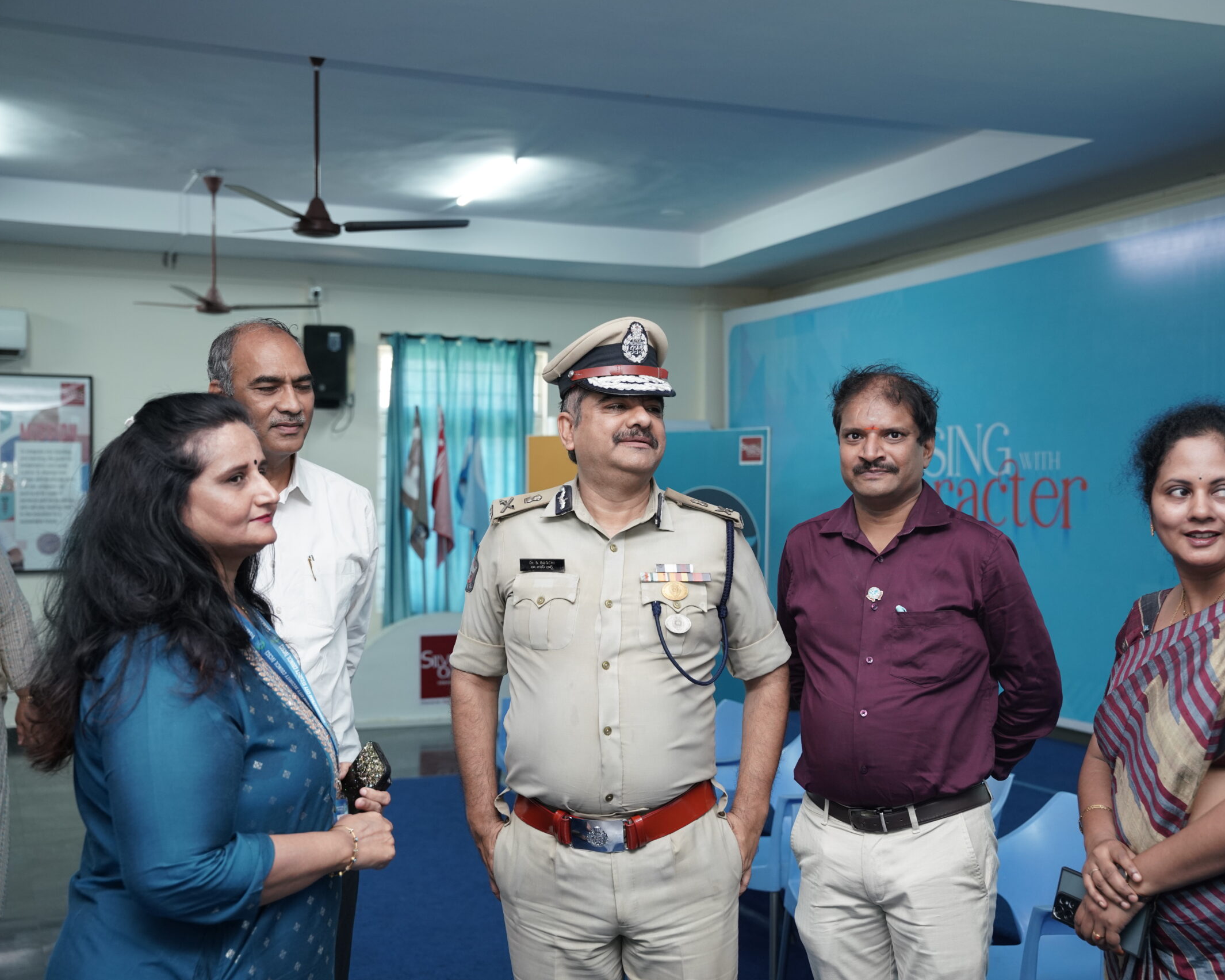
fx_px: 1624
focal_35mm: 45
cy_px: 490
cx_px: 658
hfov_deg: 41.3
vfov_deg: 33.6
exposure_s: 1/125
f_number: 3.5
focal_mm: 39.7
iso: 1000
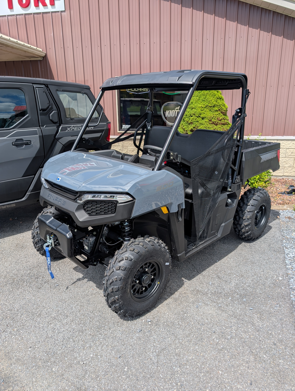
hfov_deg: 56.9
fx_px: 272
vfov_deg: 71.5
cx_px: 148
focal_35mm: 24
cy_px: 196
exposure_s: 1/4292
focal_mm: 6.9
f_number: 1.68
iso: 20
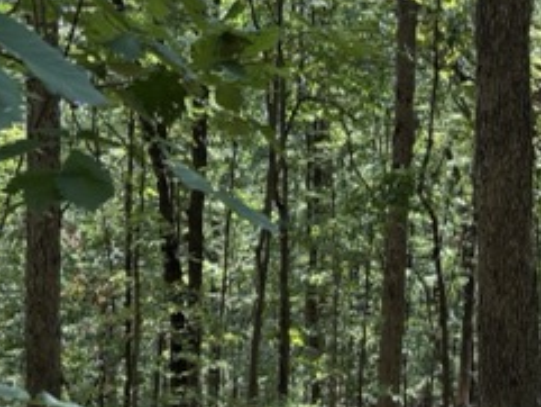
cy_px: 189
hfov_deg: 26.2
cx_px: 579
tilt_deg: -4.7
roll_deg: -3.9
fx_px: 1079
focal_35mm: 69
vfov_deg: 21.3
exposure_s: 1/256
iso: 64
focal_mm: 5.96
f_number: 1.6
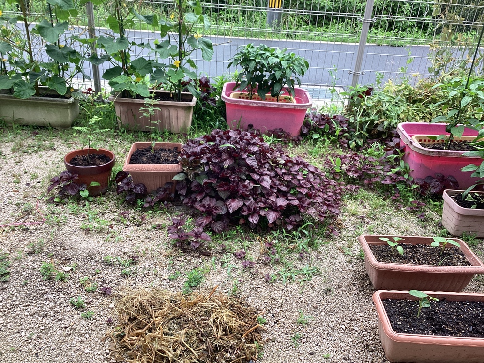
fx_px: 433
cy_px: 182
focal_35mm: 31
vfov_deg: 45.4
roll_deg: -2.0
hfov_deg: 58.4
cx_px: 242
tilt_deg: -30.4
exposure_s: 1/127
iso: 25
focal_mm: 3.3
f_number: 2.4
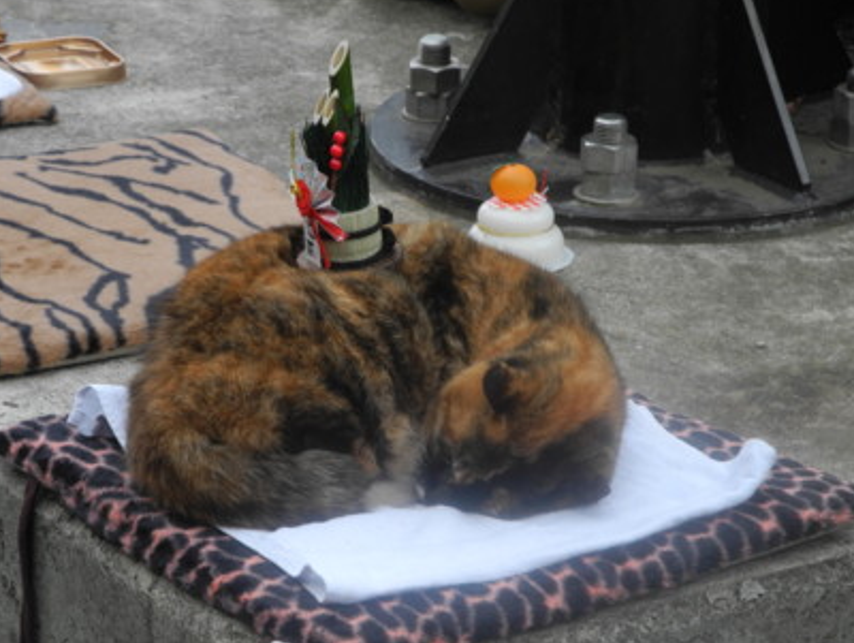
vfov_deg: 8.6
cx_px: 395
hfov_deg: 11.5
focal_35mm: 172
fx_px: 4248
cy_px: 346
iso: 100
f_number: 5
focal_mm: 32.6
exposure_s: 1/100
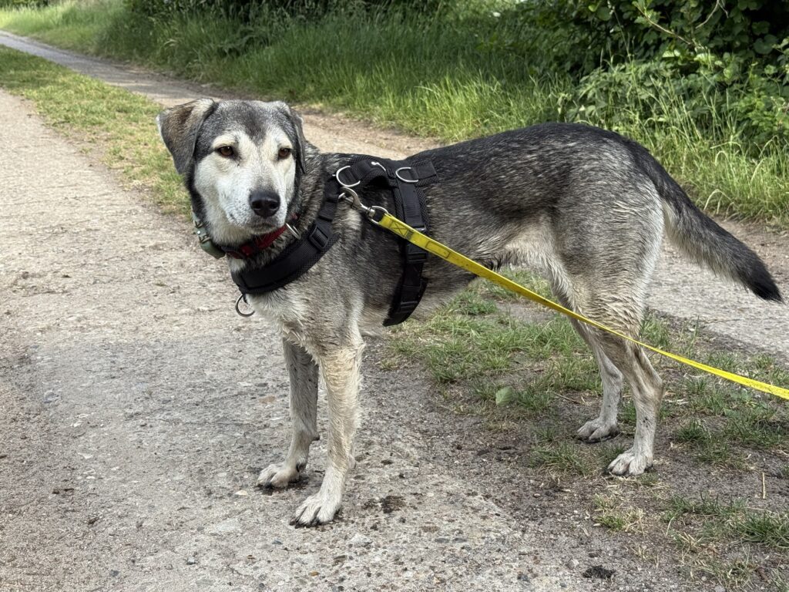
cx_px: 394
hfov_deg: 39.7
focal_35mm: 48
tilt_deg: -12.5
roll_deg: +0.0
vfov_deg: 30.3
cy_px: 296
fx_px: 1094
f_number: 1.78
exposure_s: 1/1041
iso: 64
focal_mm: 6.76
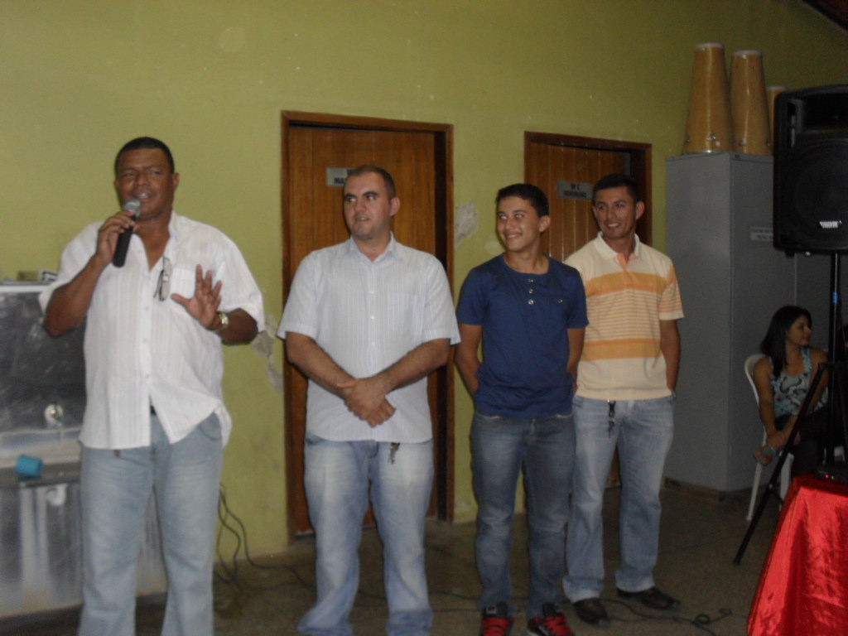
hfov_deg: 52.6
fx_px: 857
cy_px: 318
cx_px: 424
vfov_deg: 40.7
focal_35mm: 35
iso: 240
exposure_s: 1/45
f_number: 3.2
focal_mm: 6.3
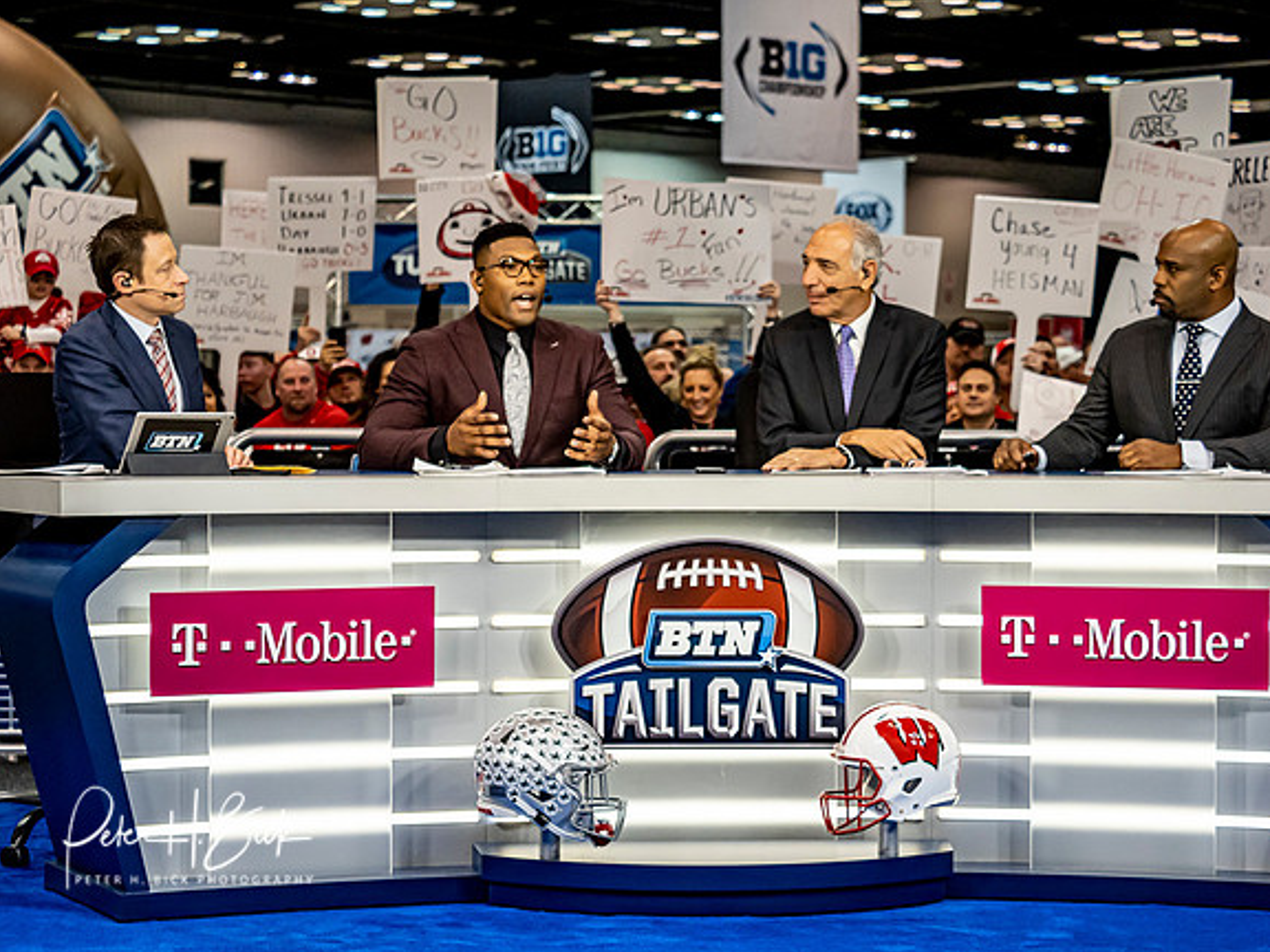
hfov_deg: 23.3
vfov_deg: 17.6
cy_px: 477
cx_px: 637
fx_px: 3082
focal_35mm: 84
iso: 800
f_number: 2.8
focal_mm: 40
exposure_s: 1/800
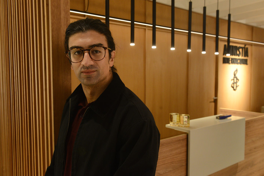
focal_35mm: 34
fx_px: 249
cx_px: 132
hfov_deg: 55.8
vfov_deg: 38.9
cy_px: 88
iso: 2000
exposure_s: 1/40
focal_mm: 34
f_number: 5.6
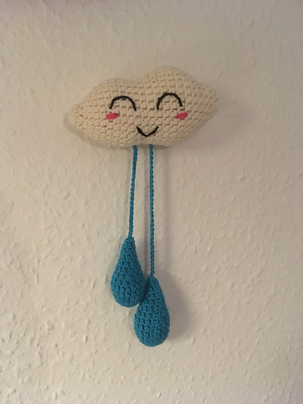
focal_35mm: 29
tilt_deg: -6.6
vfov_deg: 61.7
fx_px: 338
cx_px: 152
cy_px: 202
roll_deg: -0.3
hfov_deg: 48.2
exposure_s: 1/17
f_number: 2.2
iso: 500
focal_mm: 4.15
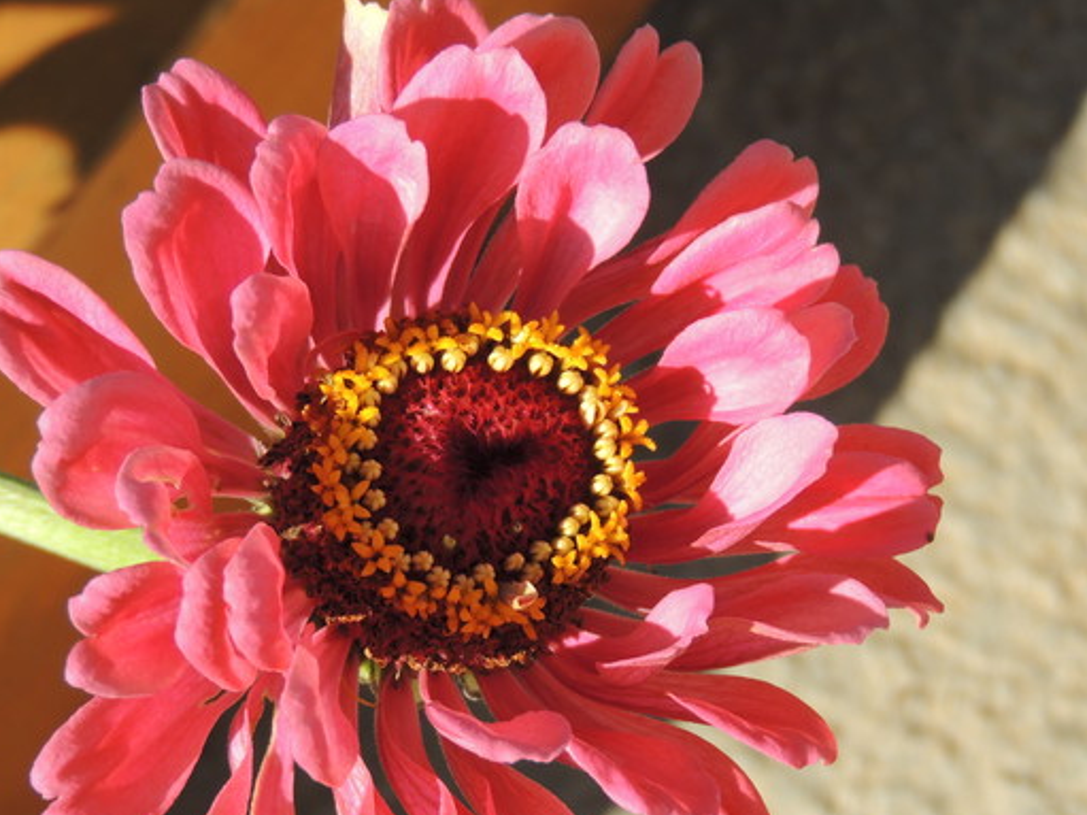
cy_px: 486
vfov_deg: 10.8
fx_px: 4301
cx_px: 540
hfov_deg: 14.4
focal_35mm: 137
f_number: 4.1
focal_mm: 17.8
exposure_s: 1/500
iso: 100
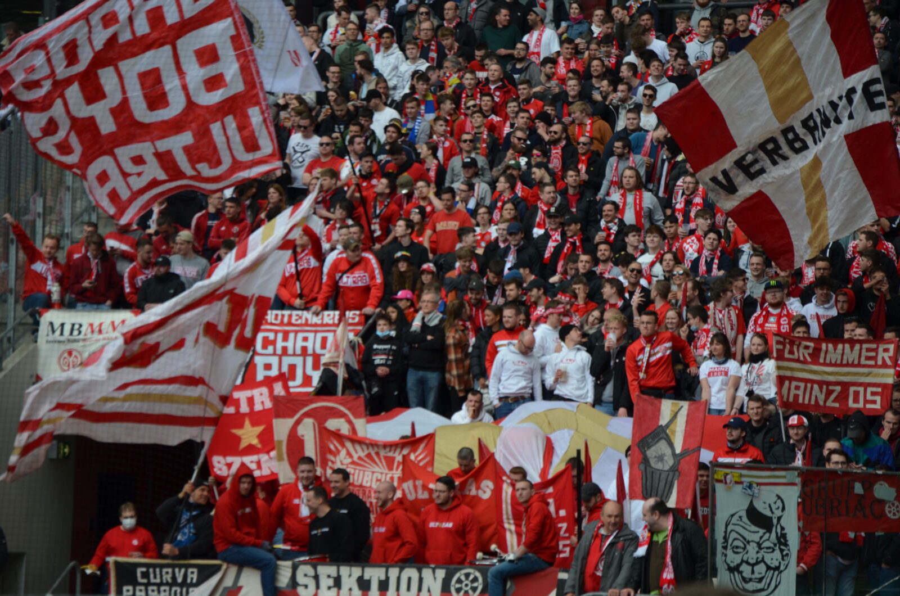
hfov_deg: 13.1
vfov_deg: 8.7
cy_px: 298
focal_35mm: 158
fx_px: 3930
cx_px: 450
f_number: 5.6
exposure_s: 1/500
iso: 400
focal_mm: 105
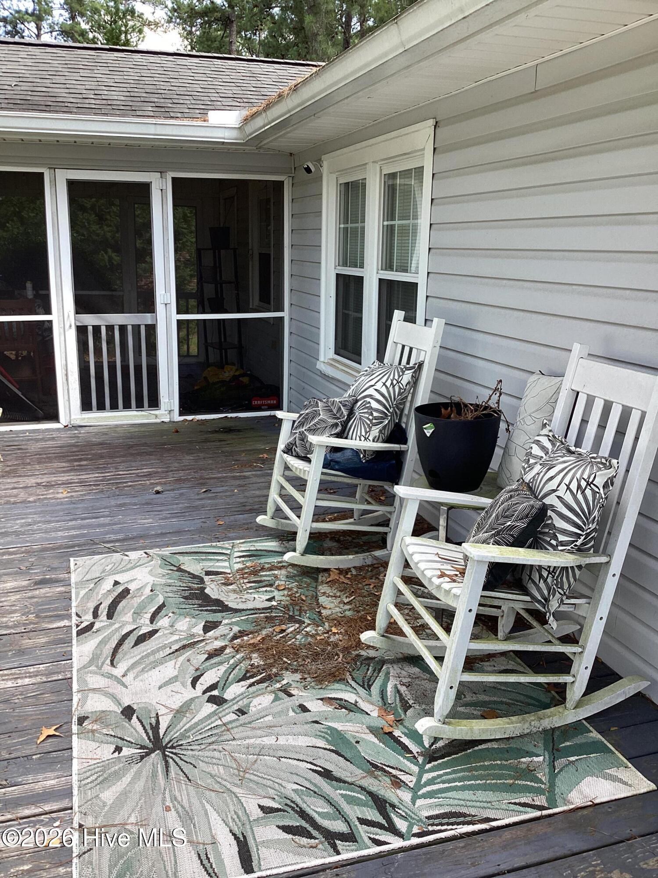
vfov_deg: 58.4
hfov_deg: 45.4
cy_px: 439
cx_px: 329
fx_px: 786
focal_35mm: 31
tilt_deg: -15.5
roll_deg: -2.5
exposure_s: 1/128
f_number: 2.4
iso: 25
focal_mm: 3.3
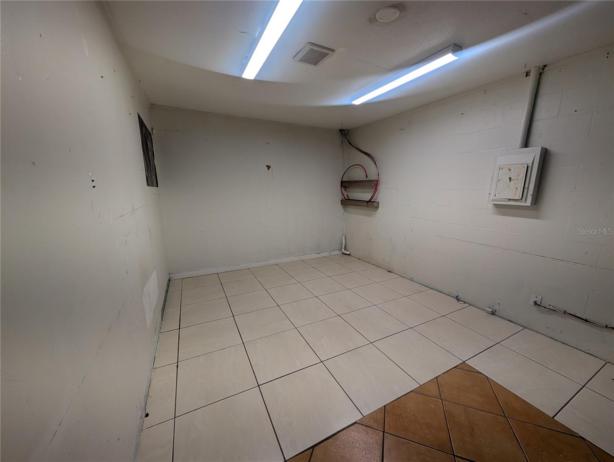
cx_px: 307
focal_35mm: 12
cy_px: 231
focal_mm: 2.02
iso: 51
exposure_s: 1/164
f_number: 1.7
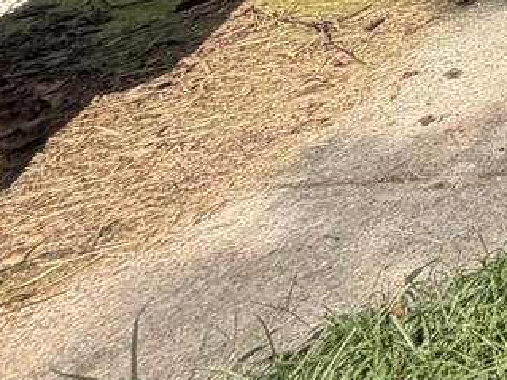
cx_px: 1456
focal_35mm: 90
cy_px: -512
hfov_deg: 12.1
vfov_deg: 12.9
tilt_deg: -4.2
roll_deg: +1.7
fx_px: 1318
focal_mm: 2.22
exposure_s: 1/658
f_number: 2.2
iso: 40
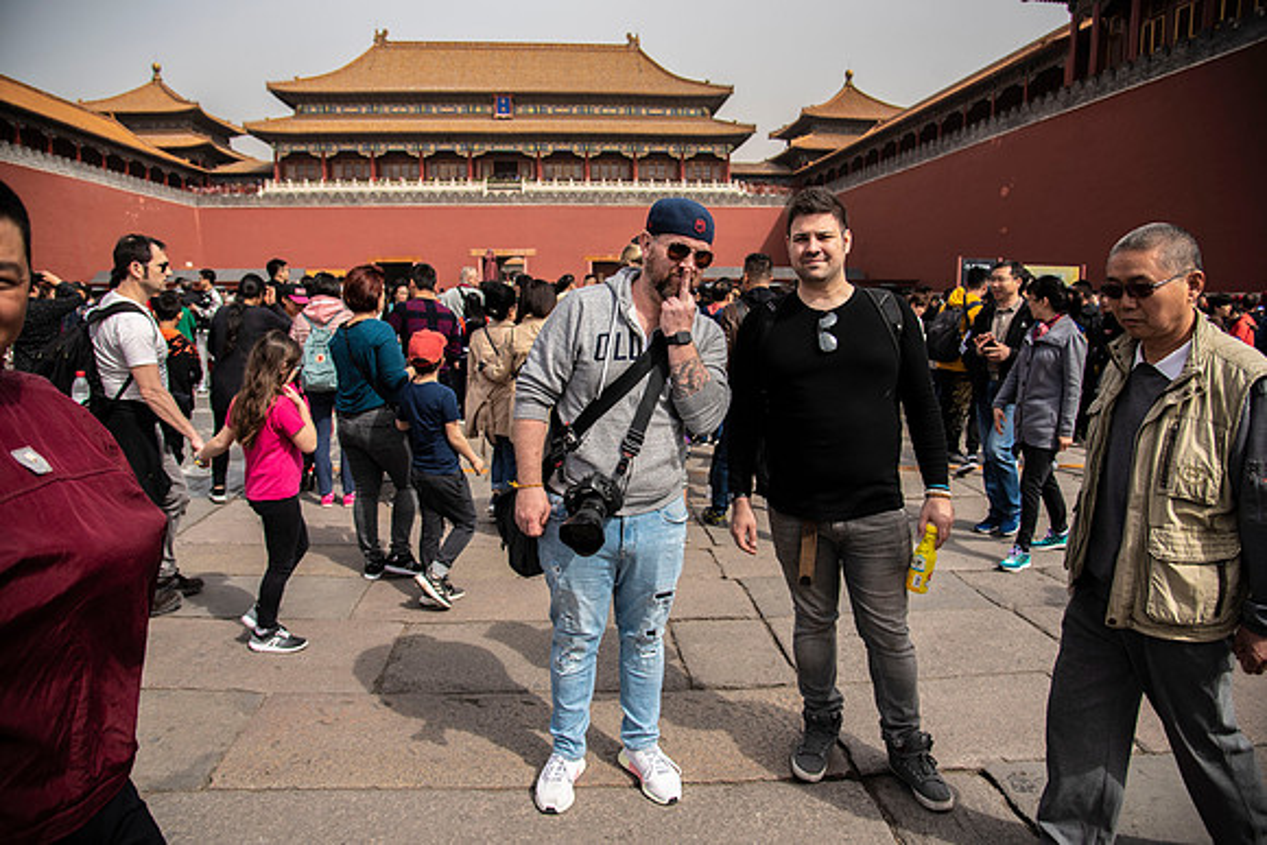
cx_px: 634
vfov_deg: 53.2
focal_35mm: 24
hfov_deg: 73.7
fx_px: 845
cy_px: 422
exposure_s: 1/1000
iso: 100
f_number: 4.5
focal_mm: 24
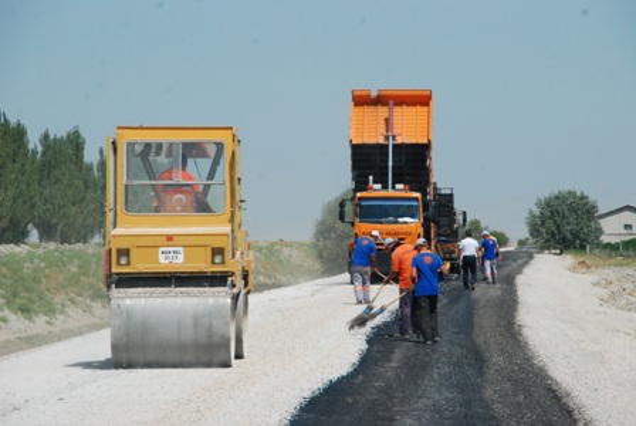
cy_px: 213
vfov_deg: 6.8
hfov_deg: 10.1
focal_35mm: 202
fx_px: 3582
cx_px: 318
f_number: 11
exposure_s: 1/2000
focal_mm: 135
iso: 1000
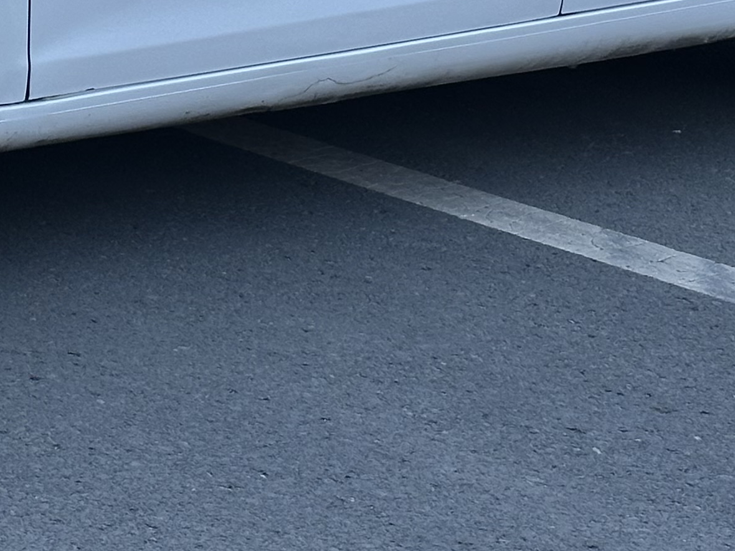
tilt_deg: -8.3
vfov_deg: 8.9
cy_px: -239
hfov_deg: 11.9
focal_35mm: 164
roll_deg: -1.7
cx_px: 8
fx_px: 3482
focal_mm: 6.86
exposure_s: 1/1120
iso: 64
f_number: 1.78
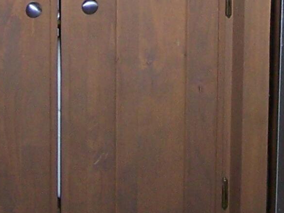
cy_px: -327
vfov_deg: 6.9
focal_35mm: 201
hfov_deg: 9.8
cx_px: 188
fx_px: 1650
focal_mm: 8
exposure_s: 1/60
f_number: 2.8
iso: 140
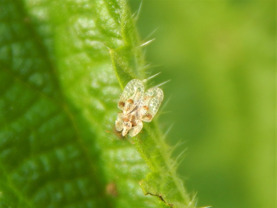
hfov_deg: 9.6
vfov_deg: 7.2
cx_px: 138
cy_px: 104
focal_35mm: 207
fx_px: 1657
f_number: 5.4
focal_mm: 37.1
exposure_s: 1/125
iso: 125
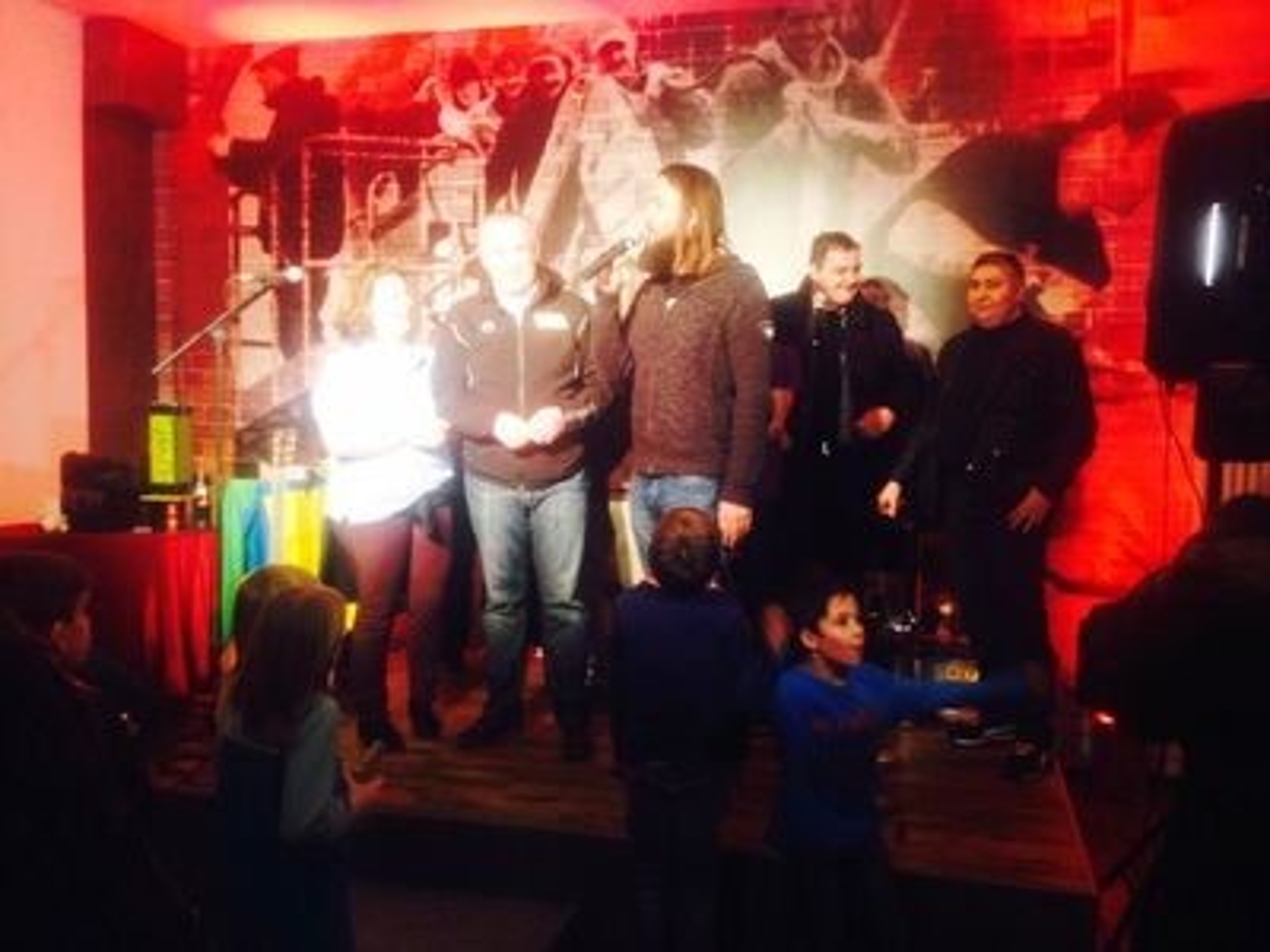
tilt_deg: -5.3
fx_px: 1211
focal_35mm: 33
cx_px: 635
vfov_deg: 42.9
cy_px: 476
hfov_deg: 55.4
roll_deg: +0.0
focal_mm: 4.12
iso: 200
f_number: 2.4
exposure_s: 1/20
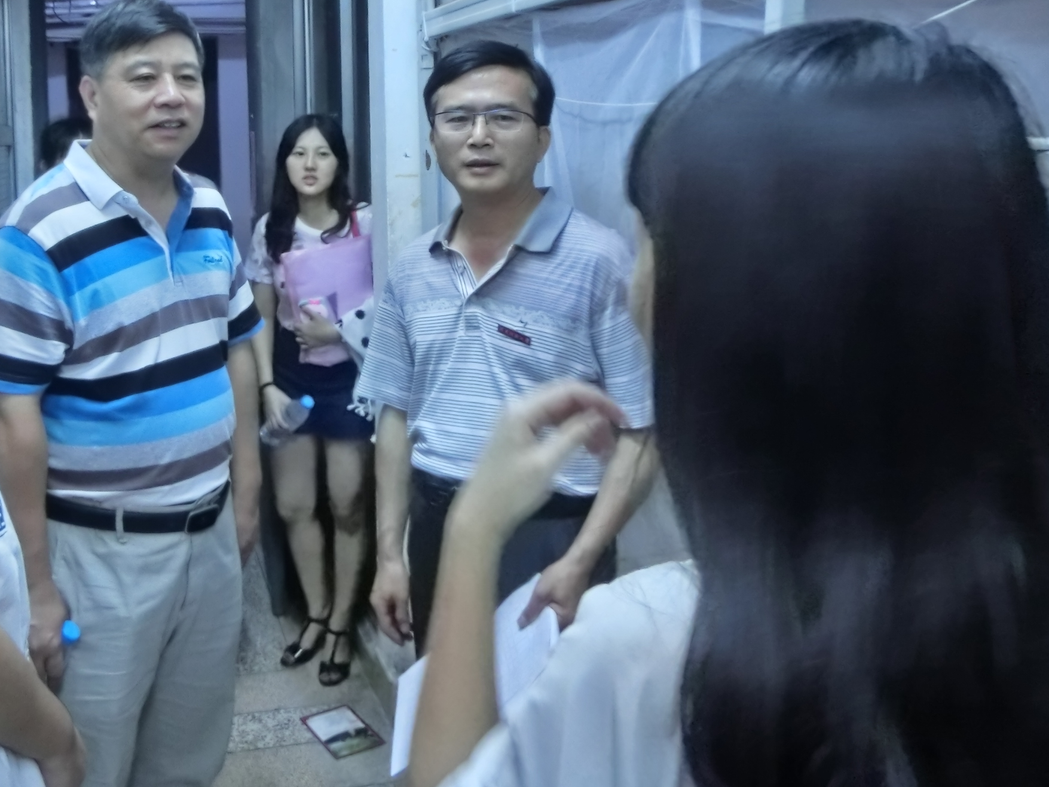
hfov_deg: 51.2
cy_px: 215
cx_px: 311
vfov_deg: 39.8
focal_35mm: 35
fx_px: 1061
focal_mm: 4.24
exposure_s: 1/25
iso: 800
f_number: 3
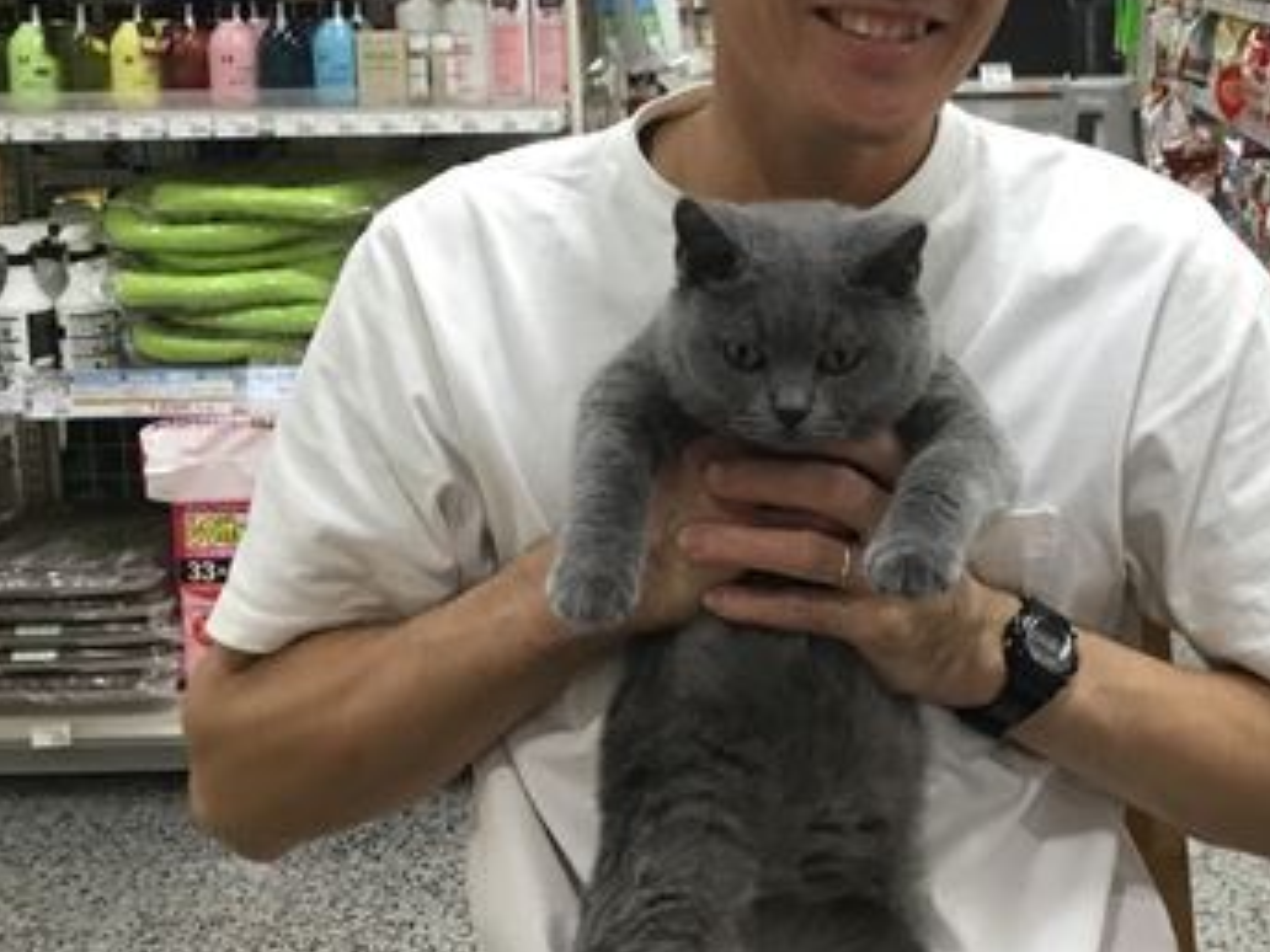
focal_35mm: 54
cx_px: 857
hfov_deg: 35.2
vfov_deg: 26.8
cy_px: 266
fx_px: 1981
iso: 80
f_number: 2.4
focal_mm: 3.3
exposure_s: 1/30
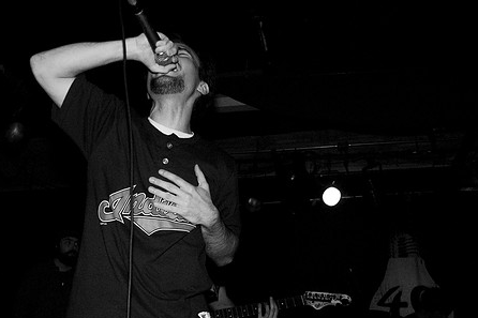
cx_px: 185
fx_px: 518
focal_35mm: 39
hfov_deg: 49.2
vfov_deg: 34.0
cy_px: 197
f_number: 3.2
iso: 800
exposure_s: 1/60
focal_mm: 20
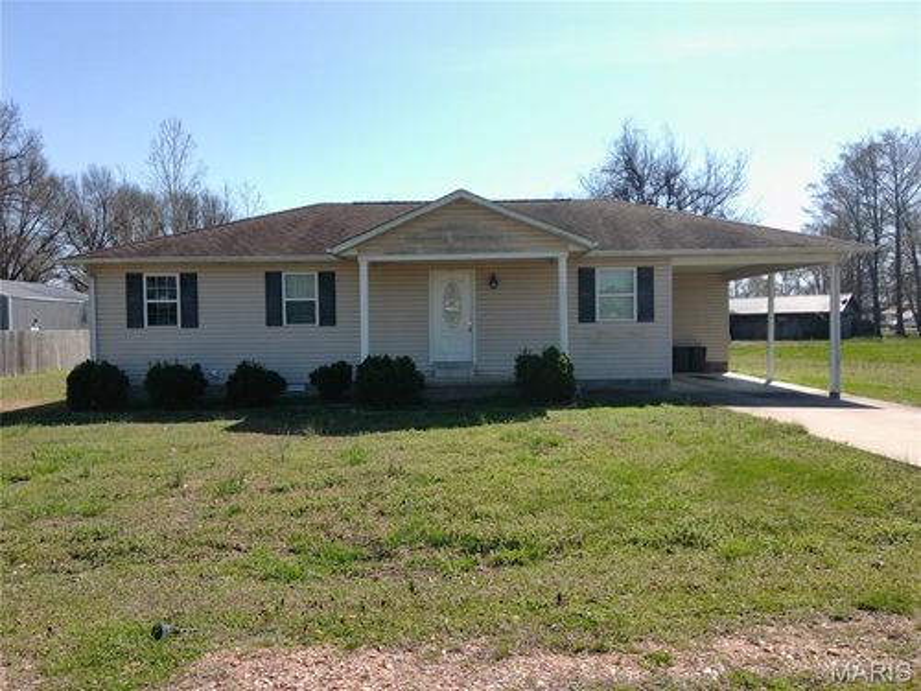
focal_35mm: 26
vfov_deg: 53.1
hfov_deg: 67.3
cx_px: 460
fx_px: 692
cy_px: 346
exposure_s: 1/788
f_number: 2
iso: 100
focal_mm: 3
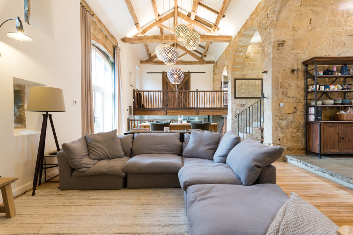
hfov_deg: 86.9
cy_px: 118
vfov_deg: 64.6
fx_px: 186
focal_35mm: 19
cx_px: 176
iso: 200
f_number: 9
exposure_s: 1
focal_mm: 19
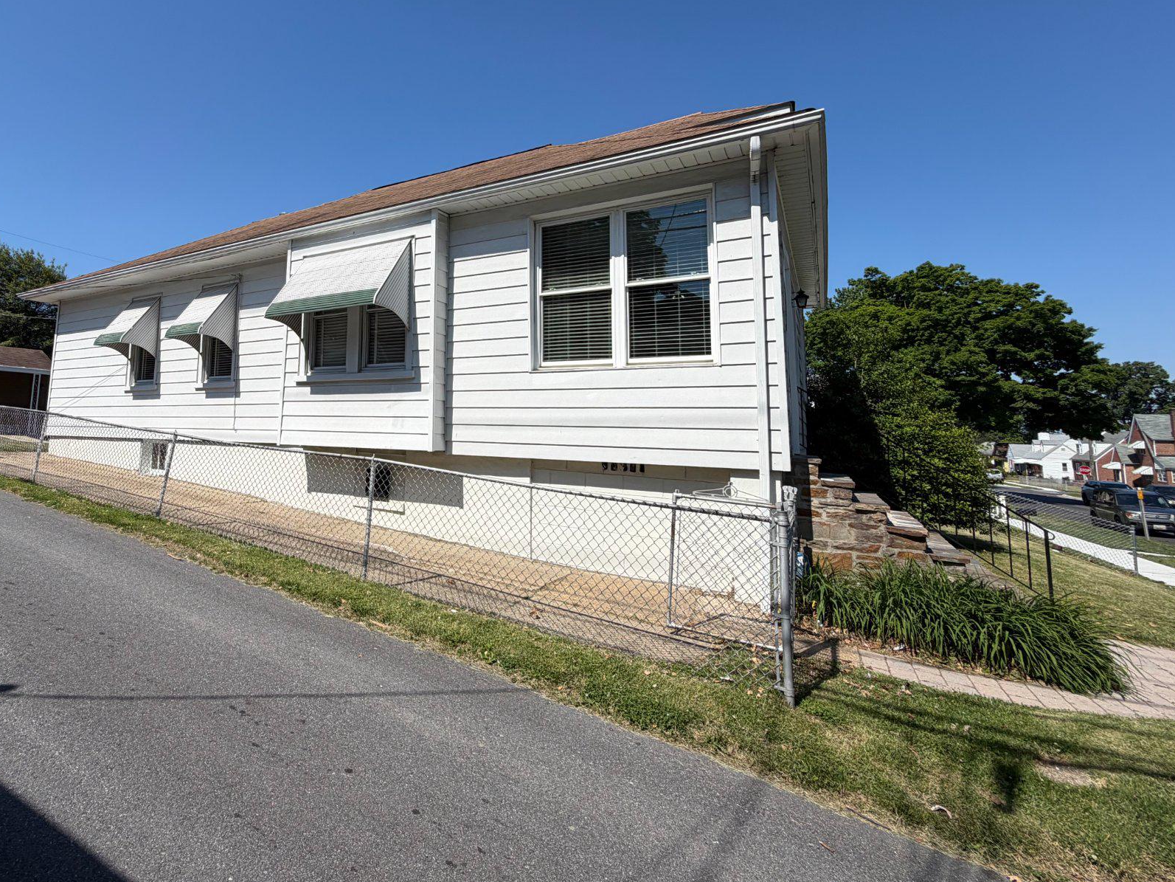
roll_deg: -1.4
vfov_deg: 71.0
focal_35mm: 18
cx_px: 440
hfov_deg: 86.0
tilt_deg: +6.7
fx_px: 611
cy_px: 362
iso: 20
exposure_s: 1/1339
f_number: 2.2
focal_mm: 2.22
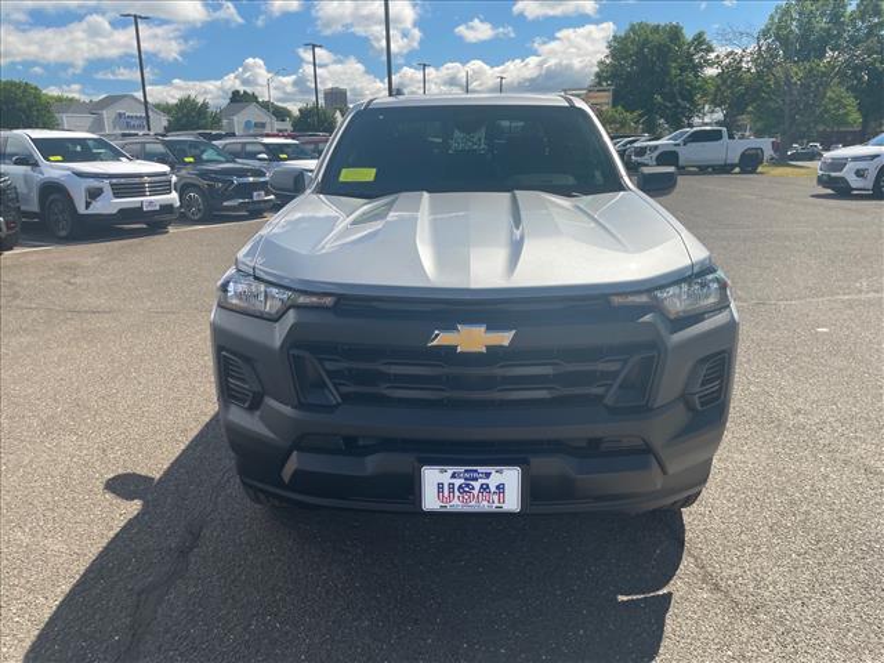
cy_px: 332
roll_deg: +1.6
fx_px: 664
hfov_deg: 67.3
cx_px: 442
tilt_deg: -15.6
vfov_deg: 53.1
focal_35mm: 26
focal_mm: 4.2
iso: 32
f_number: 1.6
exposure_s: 1/1006
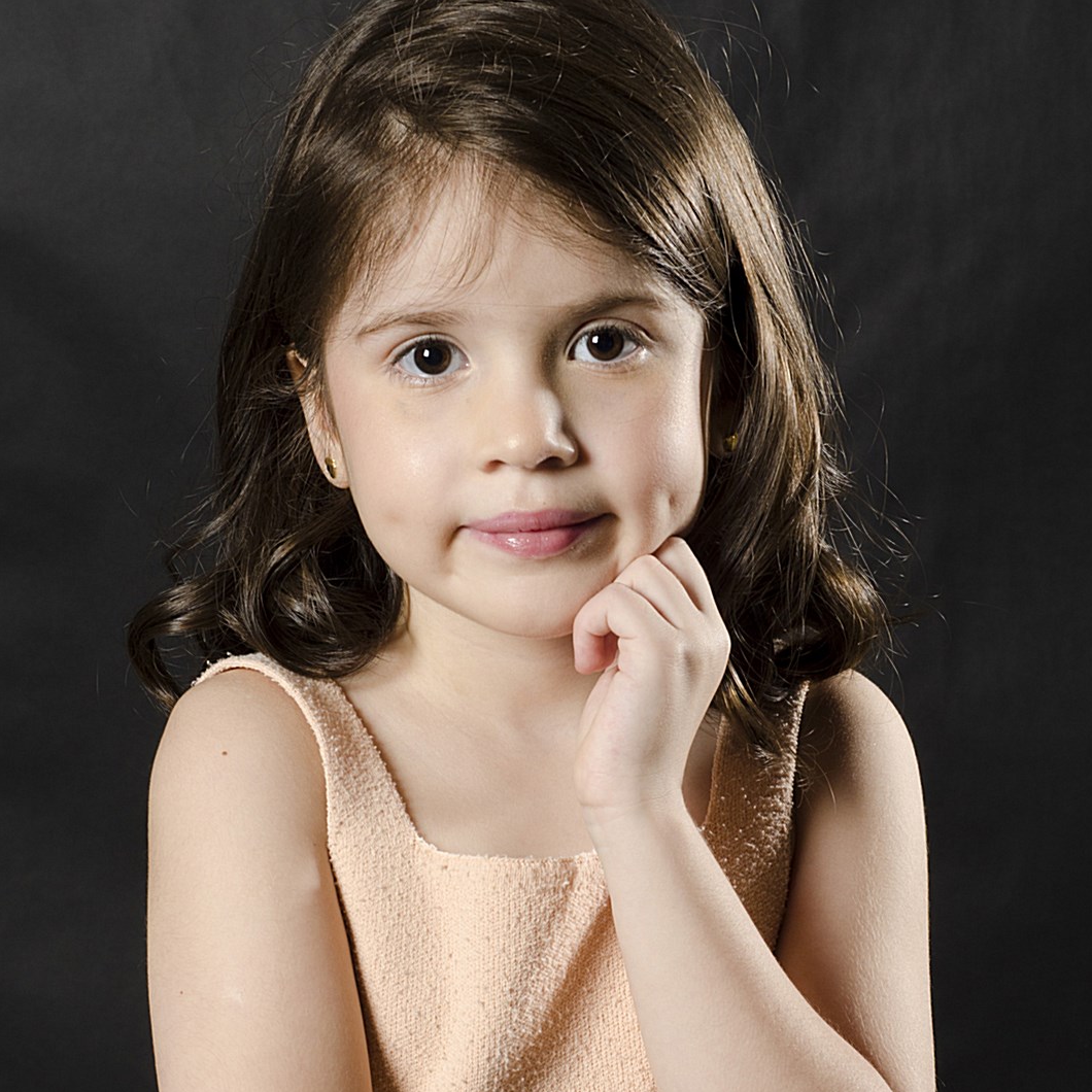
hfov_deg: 16.1
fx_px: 3855
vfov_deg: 16.1
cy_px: 778
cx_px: 530
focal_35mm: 108
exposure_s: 1/125
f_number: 9
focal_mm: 50
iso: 200
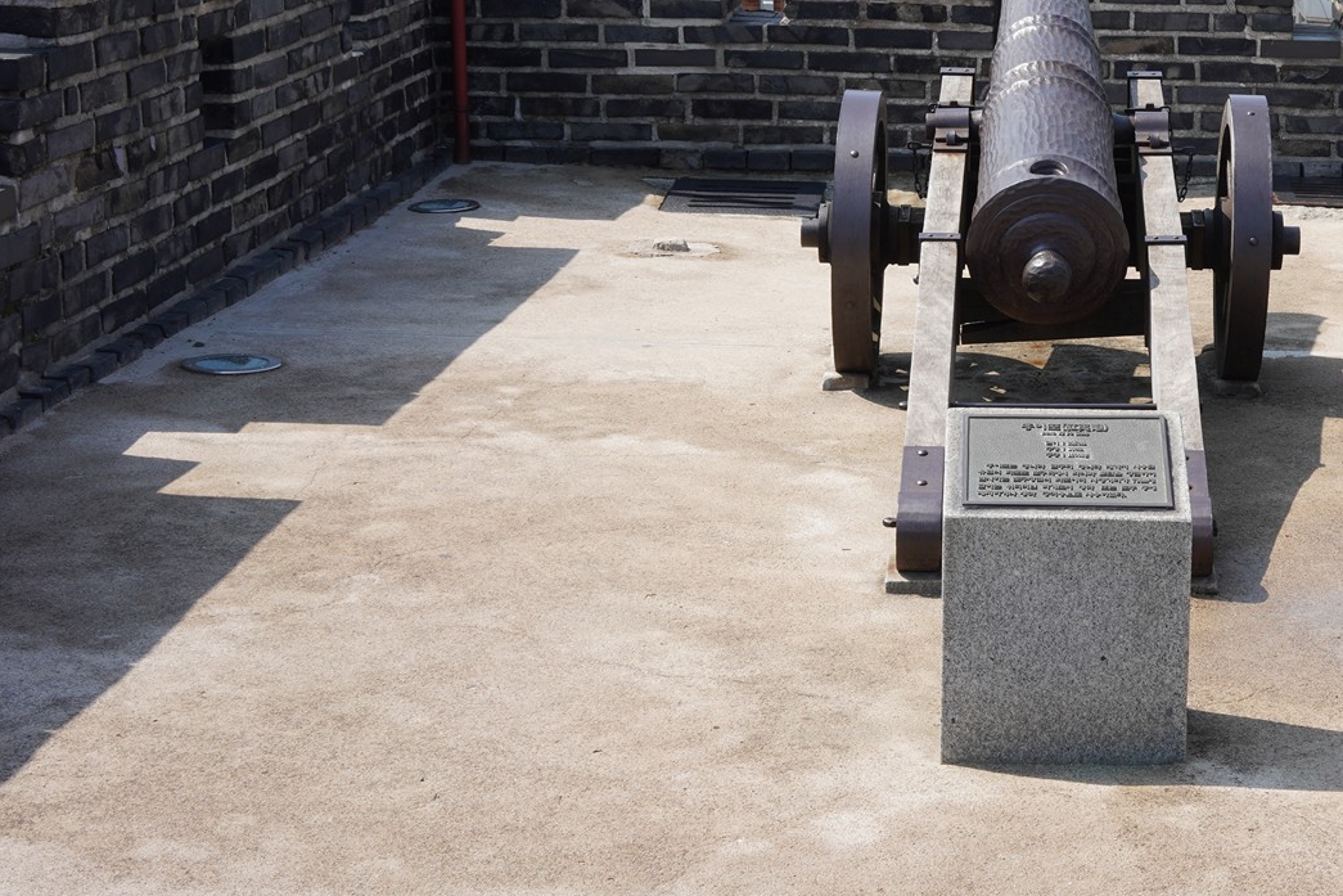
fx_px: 2500
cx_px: 1082
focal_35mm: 67
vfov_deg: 20.2
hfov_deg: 29.4
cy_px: 224
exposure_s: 1/125
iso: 200
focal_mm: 35
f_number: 14
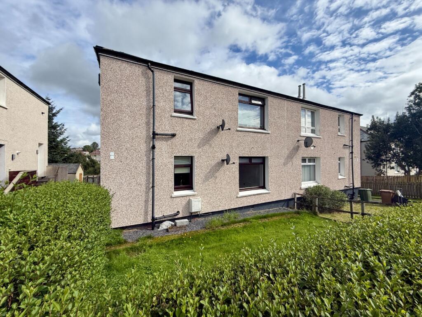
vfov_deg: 85.7
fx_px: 171
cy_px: 158
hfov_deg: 102.1
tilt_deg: +0.4
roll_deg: -0.1
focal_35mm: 14
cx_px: 211
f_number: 2.2
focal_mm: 2.22
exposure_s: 1/2611
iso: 50
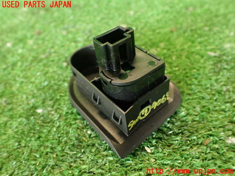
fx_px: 204
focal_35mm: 30
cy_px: 88
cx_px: 118
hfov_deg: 60.0
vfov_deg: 46.8
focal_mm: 5.4
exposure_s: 1/30
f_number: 2.3
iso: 400
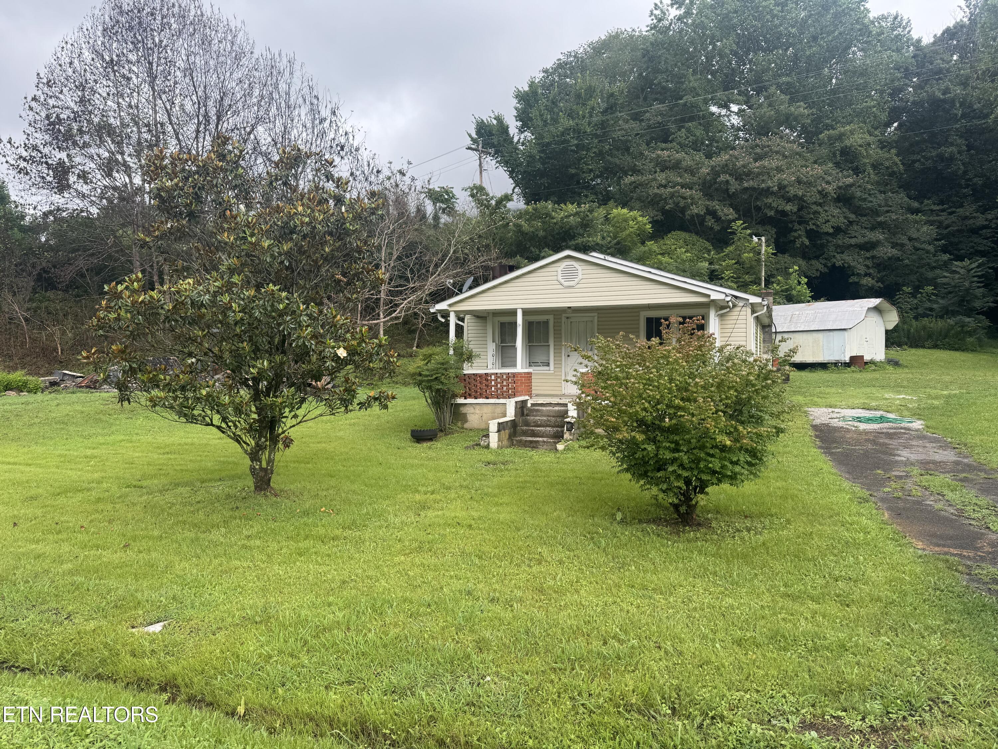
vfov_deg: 56.8
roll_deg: +0.7
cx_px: 499
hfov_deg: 71.6
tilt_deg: -2.7
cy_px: 374
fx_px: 692
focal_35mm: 24
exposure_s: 1/802
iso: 80
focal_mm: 6.76
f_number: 1.78
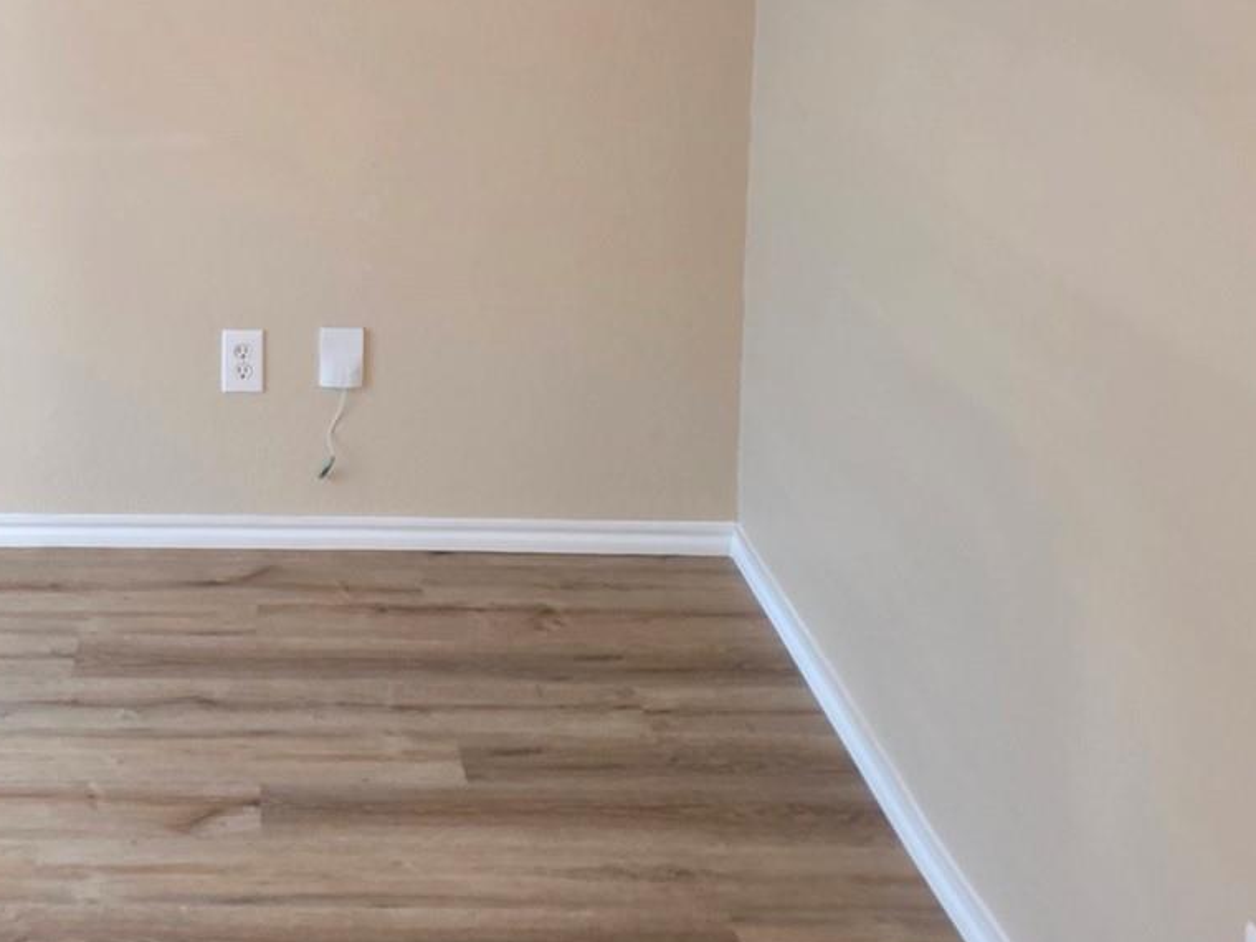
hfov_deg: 30.3
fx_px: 2250
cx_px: 216
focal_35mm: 62
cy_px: 36
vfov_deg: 22.9
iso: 2000
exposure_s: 1/15
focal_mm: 6.3
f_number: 1.7
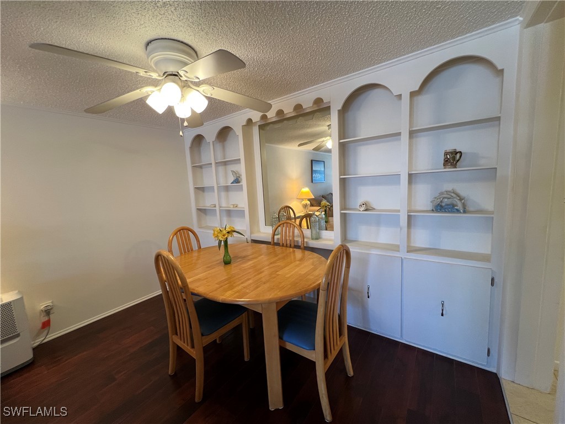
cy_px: 212
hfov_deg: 106.2
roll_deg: +3.8
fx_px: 212
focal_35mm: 13
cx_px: 282
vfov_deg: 89.9
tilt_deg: -7.7
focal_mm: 1.57
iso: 125
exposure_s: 1/60
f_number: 1.8
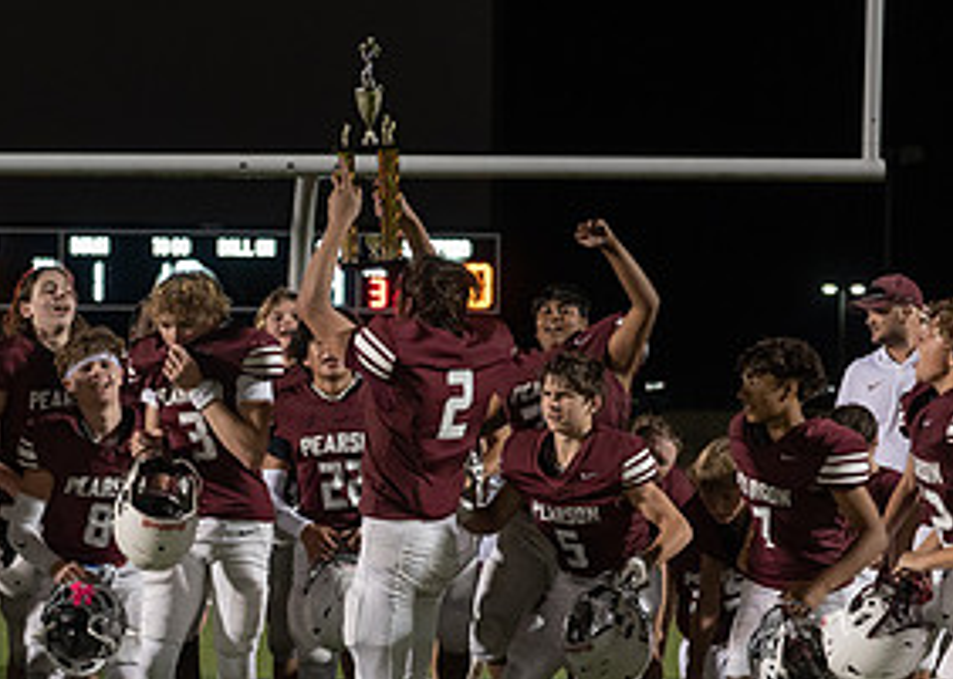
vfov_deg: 12.5
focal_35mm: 114
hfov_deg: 17.4
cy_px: 521
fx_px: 3083
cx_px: 176
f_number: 2.8
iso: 1000
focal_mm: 50
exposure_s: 1/320
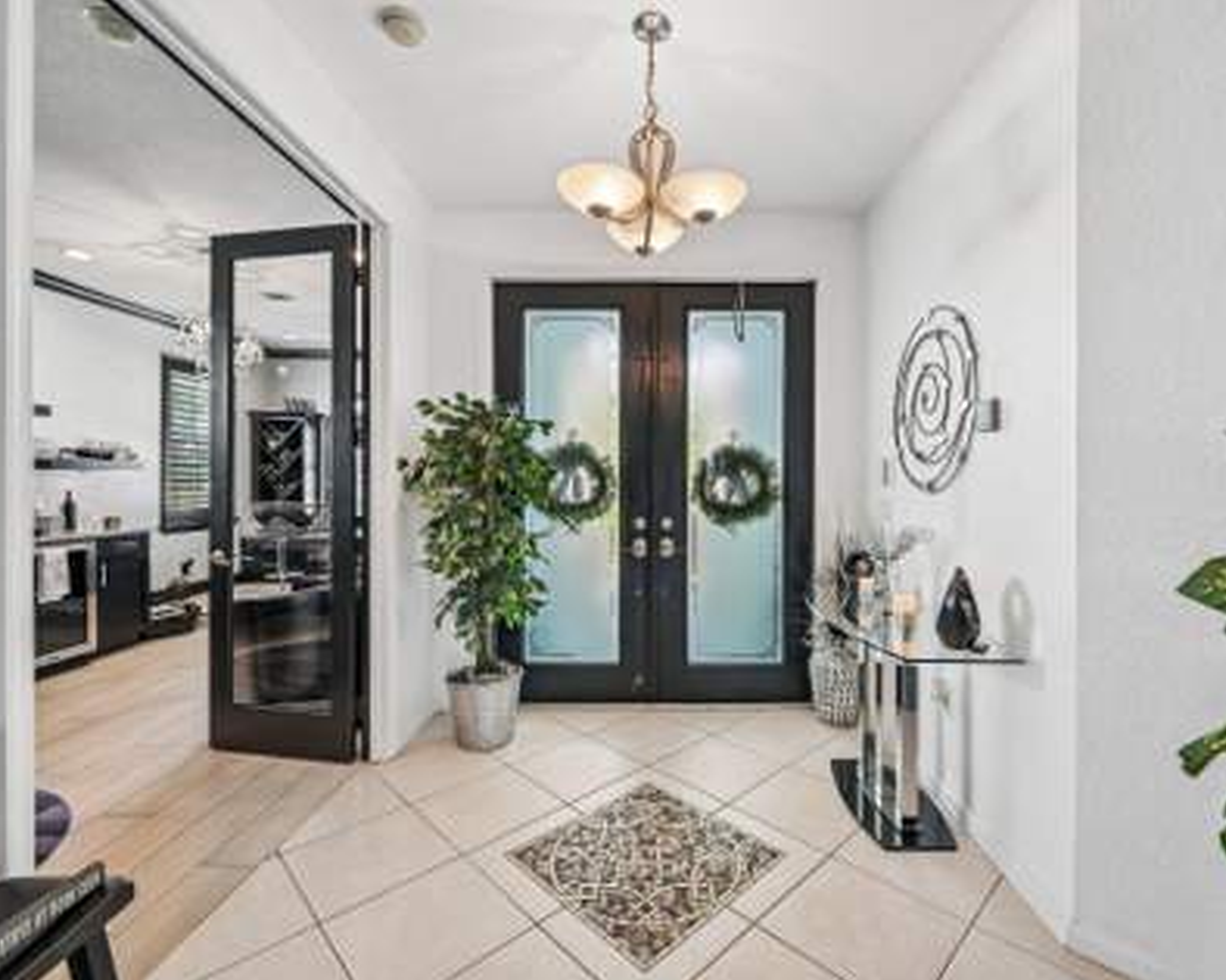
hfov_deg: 93.0
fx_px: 580
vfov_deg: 80.4
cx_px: 657
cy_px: 490
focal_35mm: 16
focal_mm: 14
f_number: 8
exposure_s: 1/80
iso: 2500
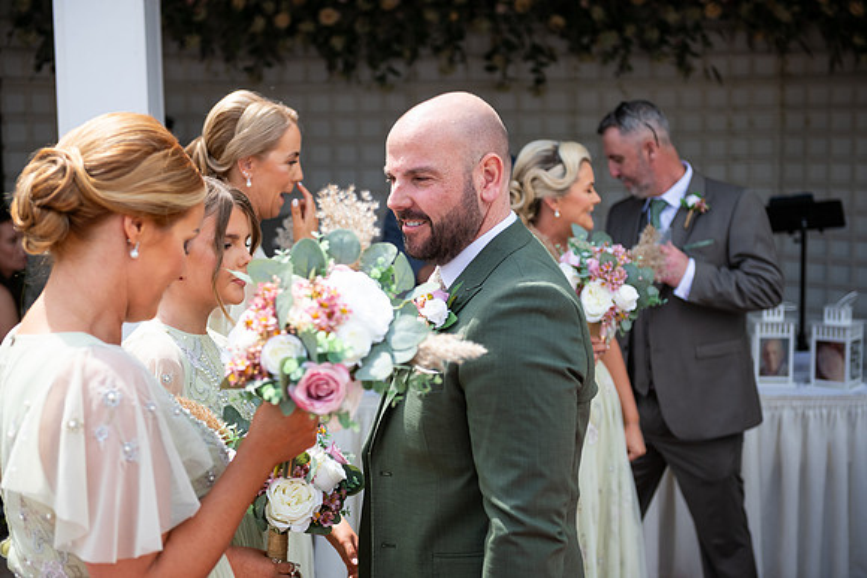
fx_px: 1397
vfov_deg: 23.4
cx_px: 434
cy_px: 289
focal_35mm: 58
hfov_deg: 34.5
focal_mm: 58
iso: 160
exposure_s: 1/1000
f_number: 3.5
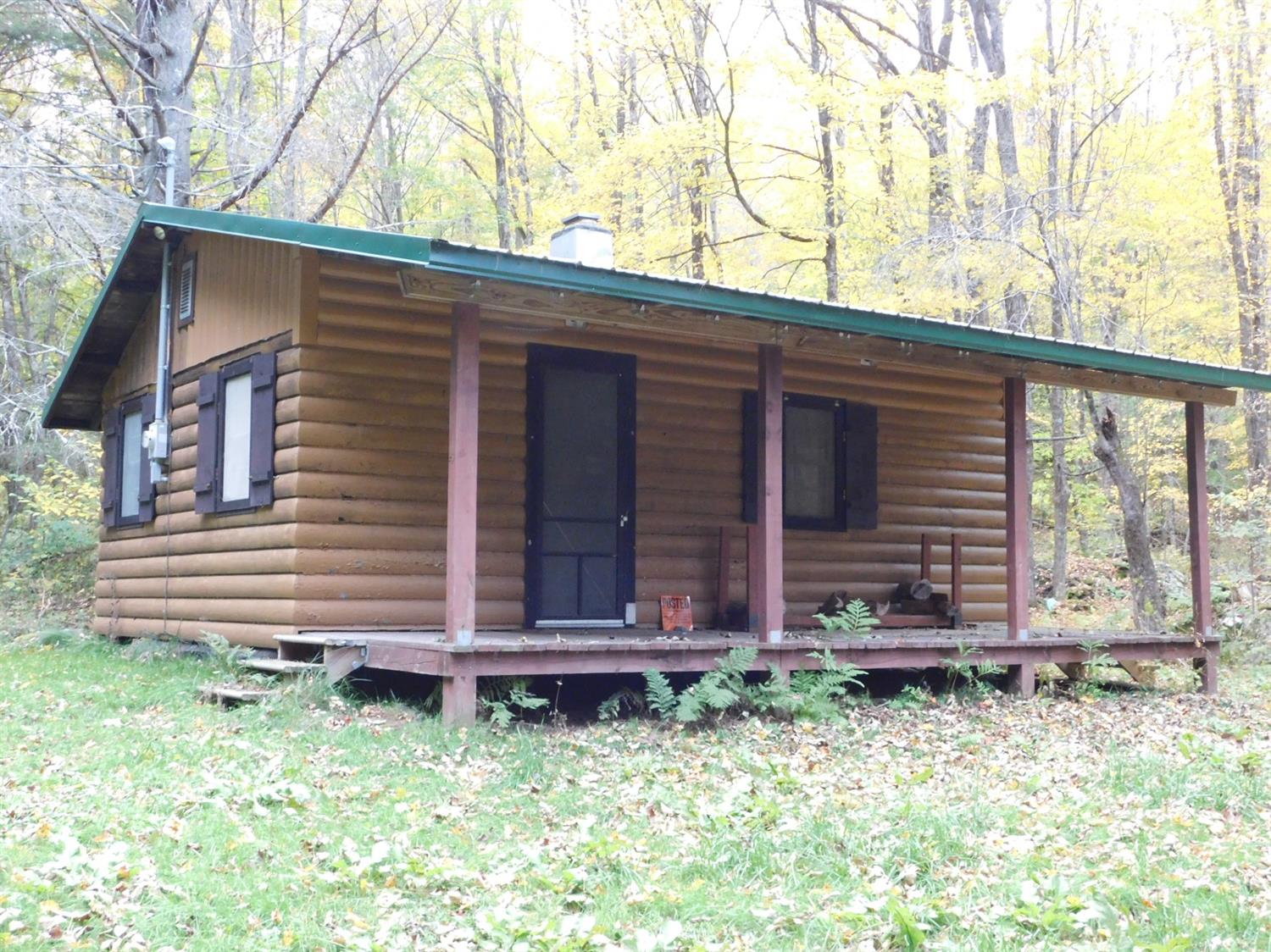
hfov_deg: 46.8
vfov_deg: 35.9
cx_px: 636
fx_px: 1468
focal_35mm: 40
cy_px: 476
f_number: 3.6
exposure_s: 1/25
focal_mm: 7.1
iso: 400
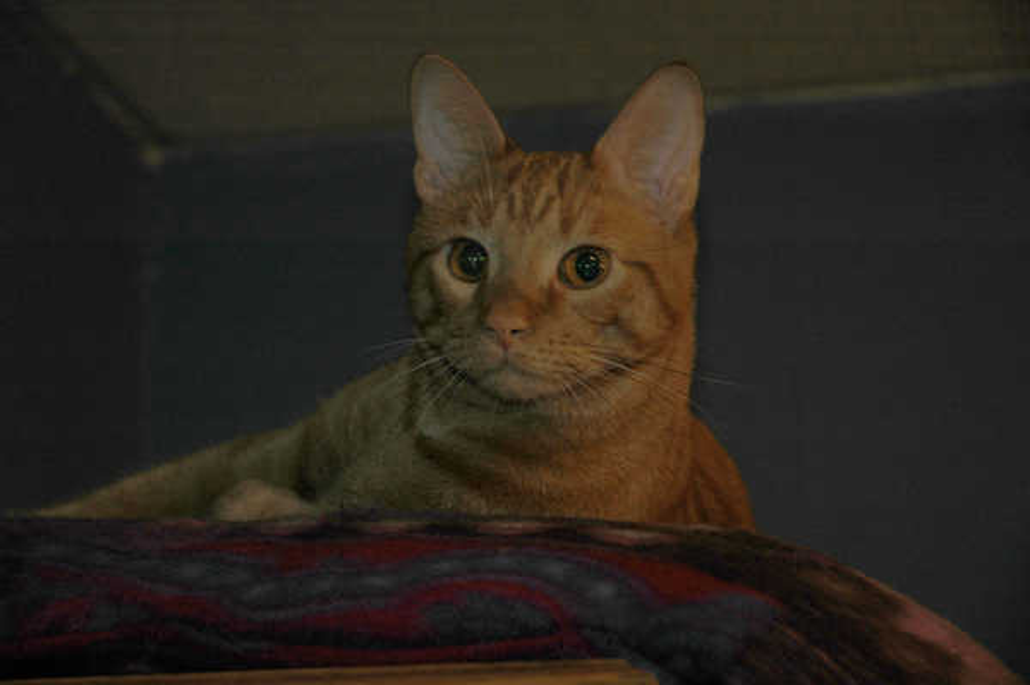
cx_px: 515
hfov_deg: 19.5
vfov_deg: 13.0
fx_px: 3002
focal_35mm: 105
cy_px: 342
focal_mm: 70
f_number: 4.5
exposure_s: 1/60
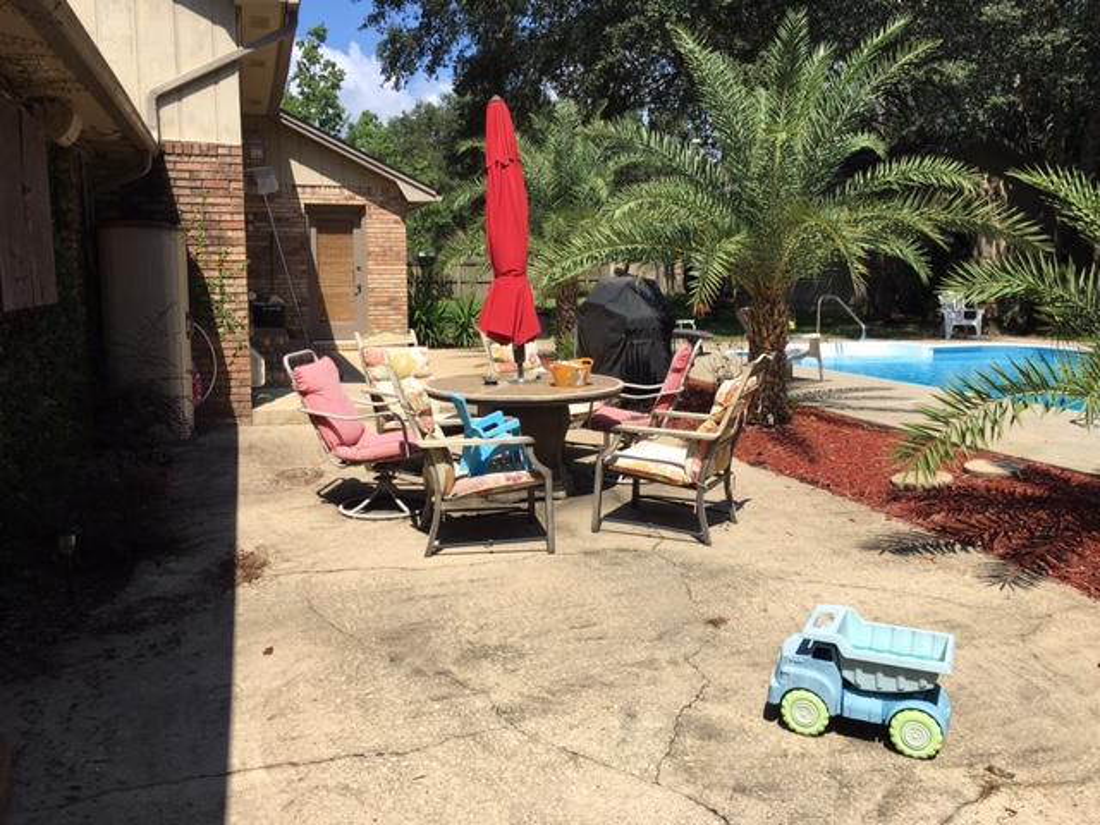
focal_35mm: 29
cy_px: 412
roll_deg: -1.2
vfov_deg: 48.2
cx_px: 550
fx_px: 922
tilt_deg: -7.4
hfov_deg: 61.7
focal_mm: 4.15
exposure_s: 1/1637
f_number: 2.2
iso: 25
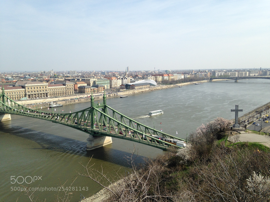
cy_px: 101
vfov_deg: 42.9
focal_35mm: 33
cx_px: 135
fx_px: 257
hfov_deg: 55.4
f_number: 2.4
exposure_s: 1/1466
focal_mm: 4.12
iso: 50
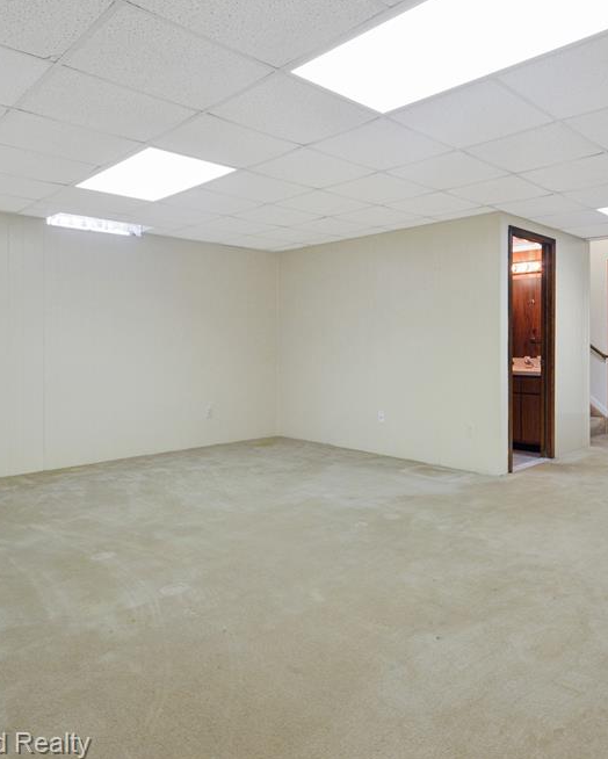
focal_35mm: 22
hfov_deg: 61.9
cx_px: 396
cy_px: 369
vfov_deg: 75.0
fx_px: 494
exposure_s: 1/8
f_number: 6.3
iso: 200
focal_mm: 10
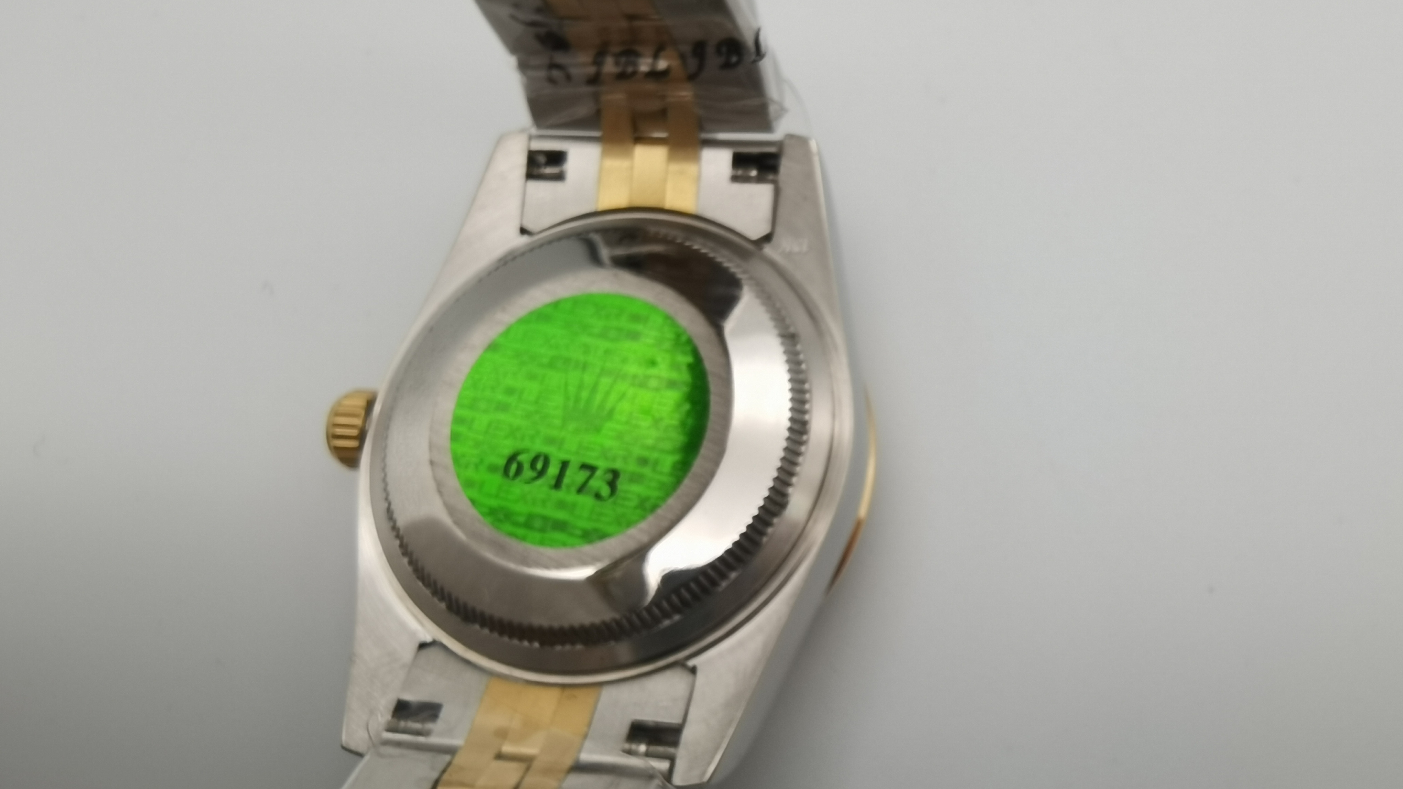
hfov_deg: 61.0
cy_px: 419
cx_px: 713
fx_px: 1190
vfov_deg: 36.7
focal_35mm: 32
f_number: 2.2
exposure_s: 1/150
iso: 50
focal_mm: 2.26
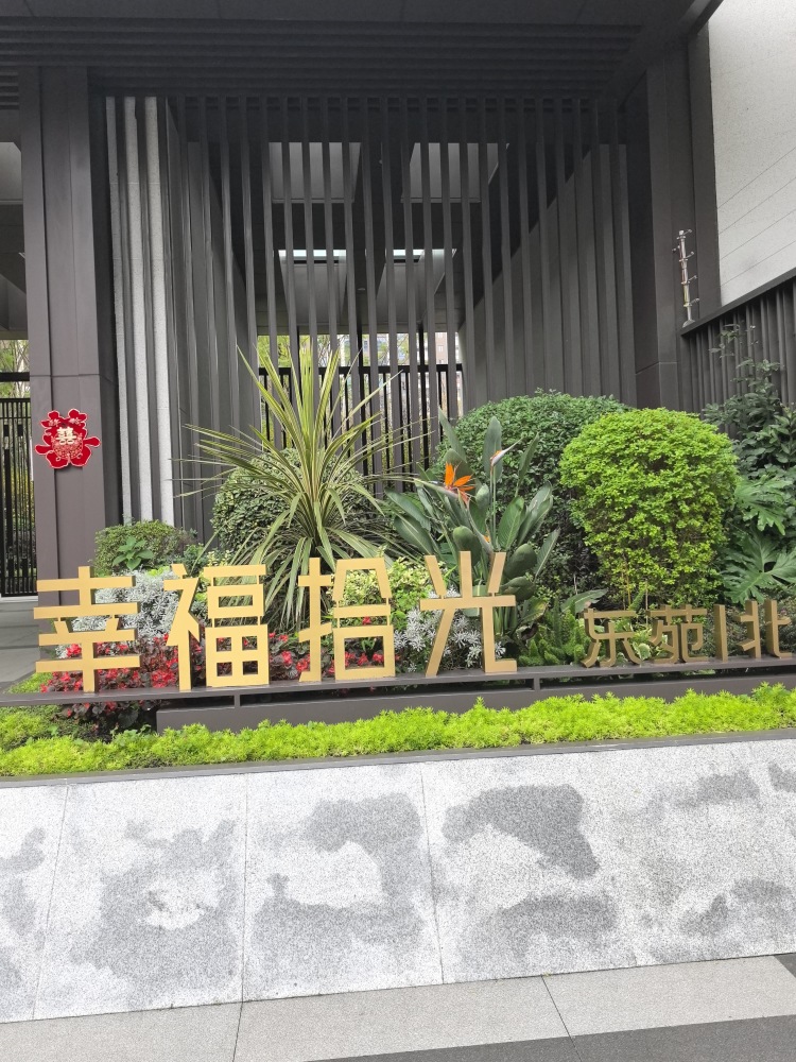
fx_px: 828
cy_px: 531
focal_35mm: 27
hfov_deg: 51.4
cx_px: 398
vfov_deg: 65.3
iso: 50
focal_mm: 6.98
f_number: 2
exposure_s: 1/126
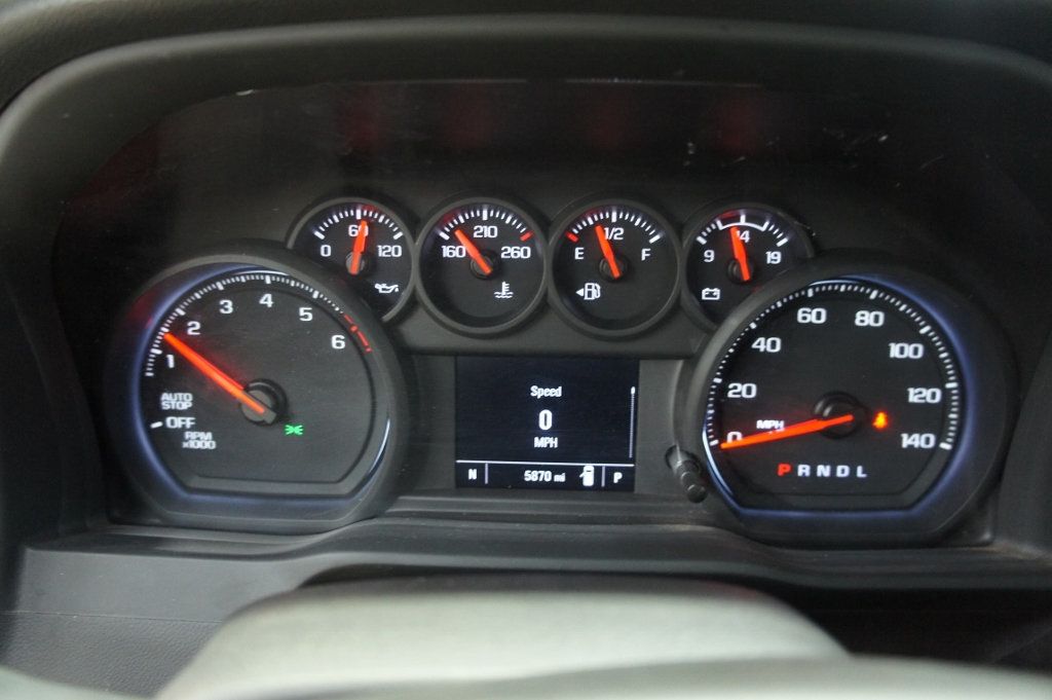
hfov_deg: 67.4
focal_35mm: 27
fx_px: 788
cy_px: 350
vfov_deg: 47.9
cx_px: 526
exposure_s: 1/13
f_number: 3.5
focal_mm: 18
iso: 1600
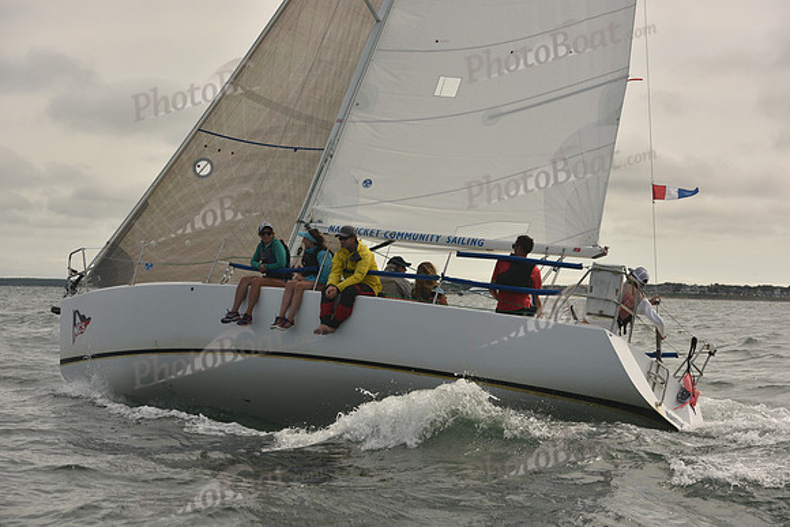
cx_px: 395
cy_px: 264
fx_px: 1536
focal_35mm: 70
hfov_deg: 28.8
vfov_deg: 19.5
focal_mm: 70
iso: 320
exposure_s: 1/1000
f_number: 6.3
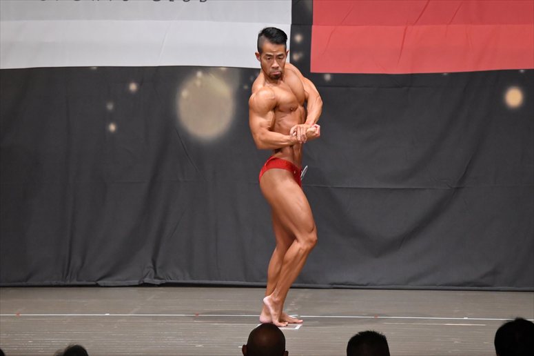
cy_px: 178
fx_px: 3217
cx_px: 267
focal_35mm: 217
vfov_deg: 6.3
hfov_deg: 9.5
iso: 6400
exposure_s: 1/400
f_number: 5.6
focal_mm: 145
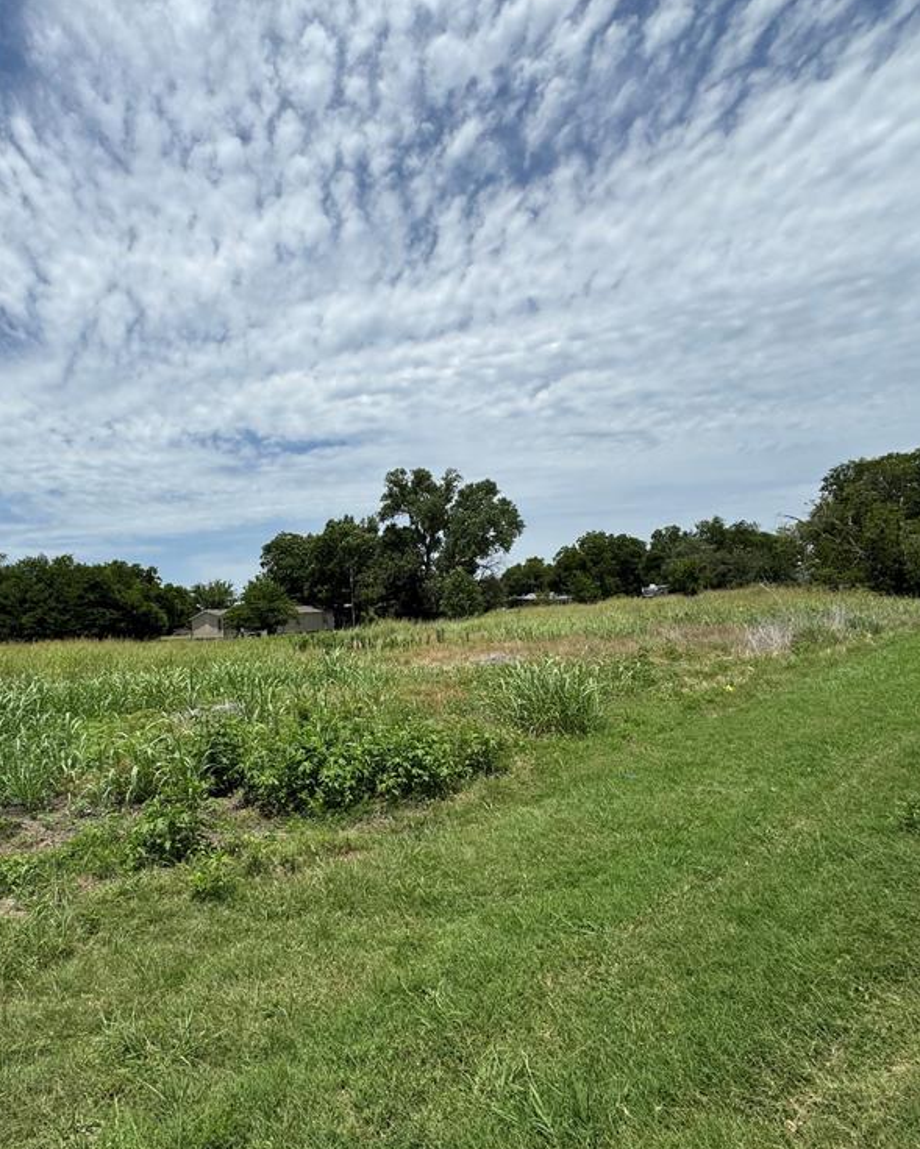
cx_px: 311
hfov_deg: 69.0
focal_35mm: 19
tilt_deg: +2.6
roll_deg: +3.1
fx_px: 647
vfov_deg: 83.3
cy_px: 592
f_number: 2.2
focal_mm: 2.22
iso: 50
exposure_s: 1/3906
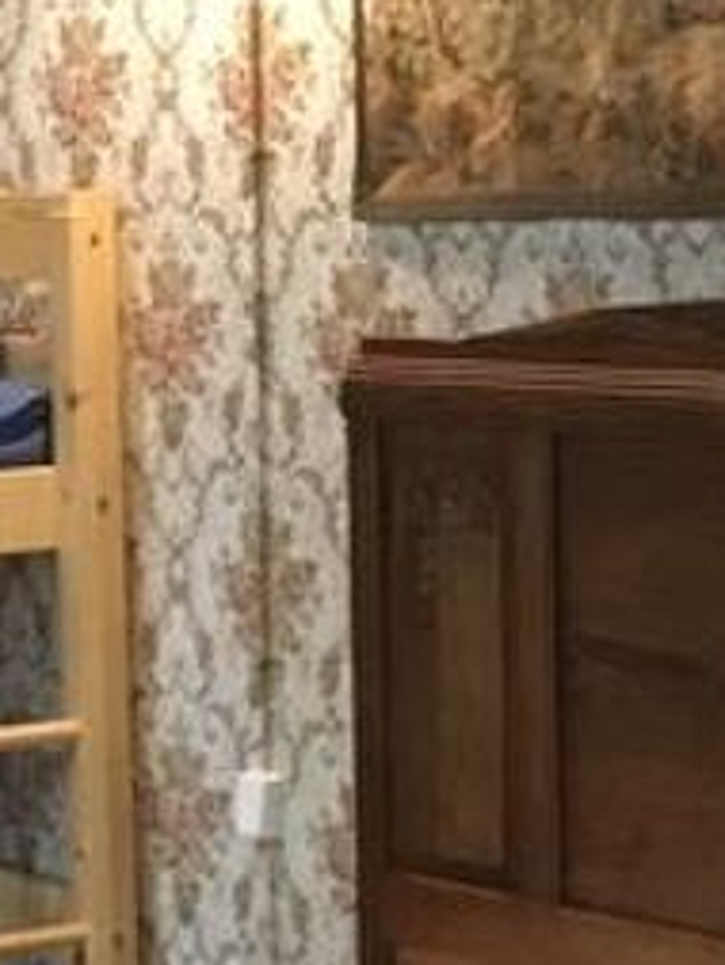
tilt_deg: -10.4
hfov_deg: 9.7
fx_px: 4269
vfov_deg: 12.8
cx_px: 46
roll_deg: +1.6
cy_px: 852
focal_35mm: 153
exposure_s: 1/17
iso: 250
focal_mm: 4.15
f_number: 2.2
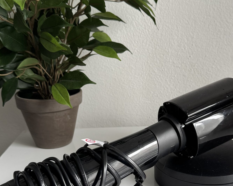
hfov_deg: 41.0
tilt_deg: -16.5
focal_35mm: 45
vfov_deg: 33.3
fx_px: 310
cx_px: 137
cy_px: 111
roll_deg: +1.0
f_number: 1.78
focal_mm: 6.76
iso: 100
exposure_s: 1/121
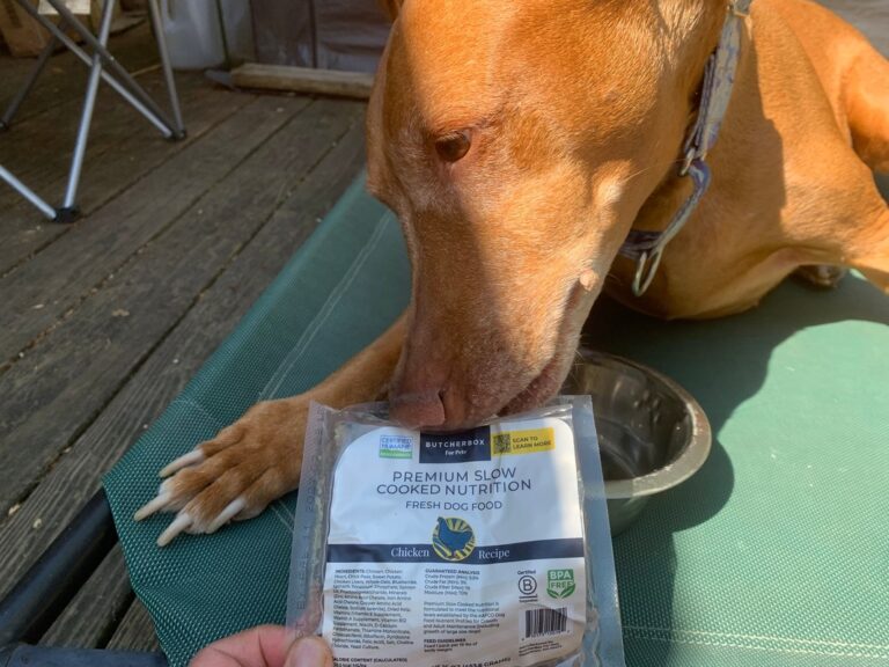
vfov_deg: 53.1
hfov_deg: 67.3
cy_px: 334
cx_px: 444
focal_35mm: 26
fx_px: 668
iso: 25
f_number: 1.8
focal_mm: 4.25
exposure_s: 1/515
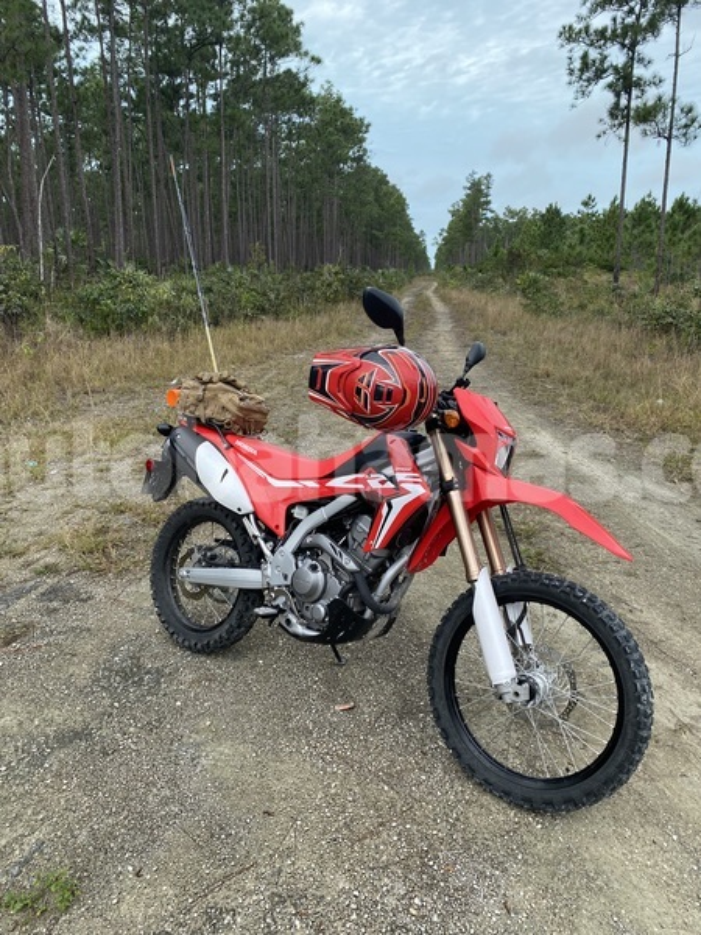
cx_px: 350
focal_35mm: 26
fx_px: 702
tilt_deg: -15.1
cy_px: 468
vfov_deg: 67.3
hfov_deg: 53.1
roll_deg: -0.8
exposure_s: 1/1034
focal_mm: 4.25
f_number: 1.8
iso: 32
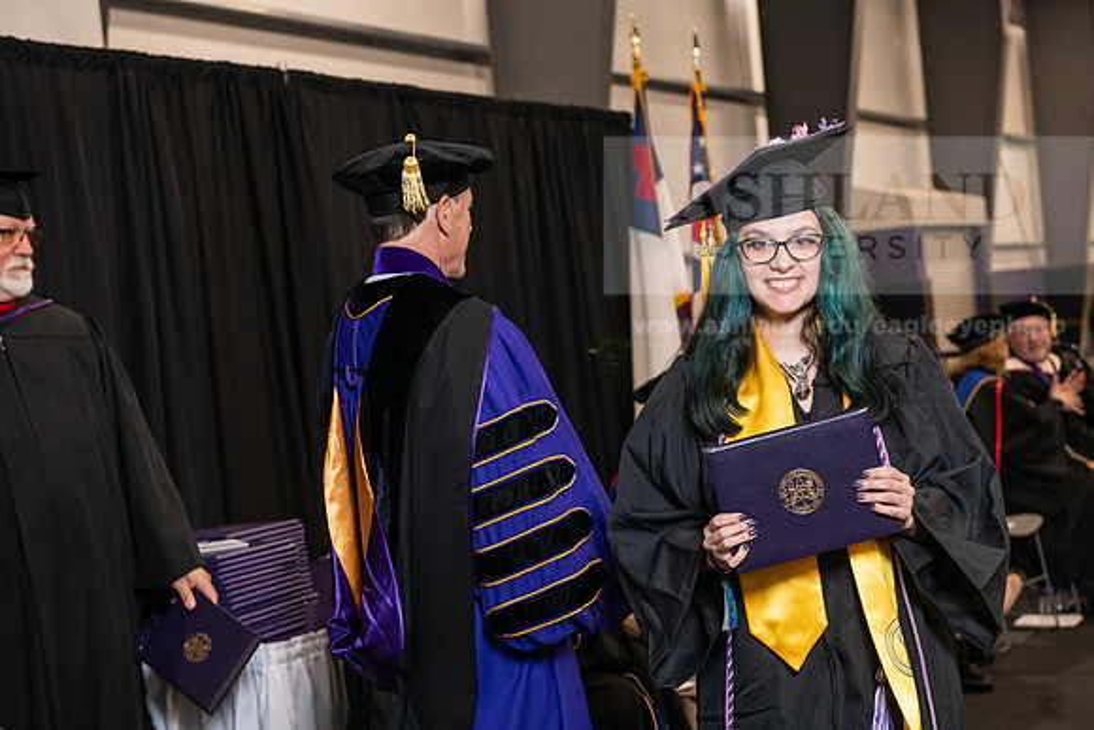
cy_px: 365
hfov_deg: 32.4
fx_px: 1884
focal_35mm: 62
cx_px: 547
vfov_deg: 21.9
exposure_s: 1/125
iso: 1600
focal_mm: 62
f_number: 5
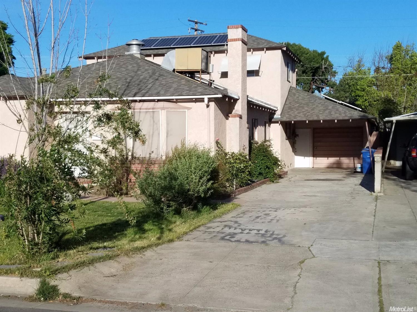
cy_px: 156
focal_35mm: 26
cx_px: 208
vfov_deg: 53.0
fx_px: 313
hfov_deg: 67.3
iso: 50
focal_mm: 4.2
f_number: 1.7
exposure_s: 1/3184
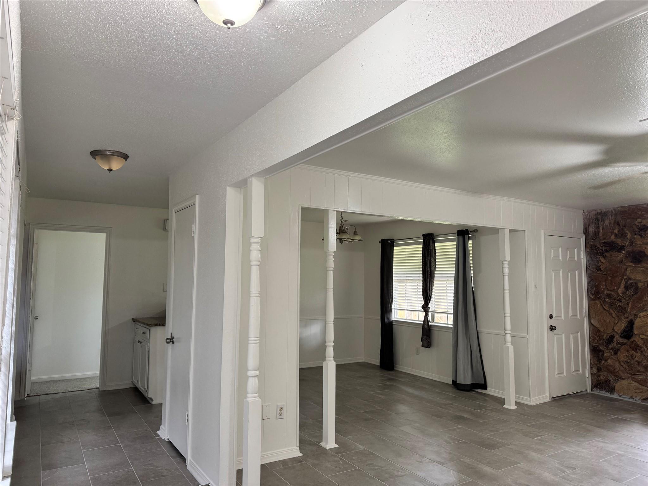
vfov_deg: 56.8
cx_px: 324
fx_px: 449
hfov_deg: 71.6
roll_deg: -0.2
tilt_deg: +4.1
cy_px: 243
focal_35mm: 24
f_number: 1.78
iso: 160
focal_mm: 6.76
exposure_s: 1/60
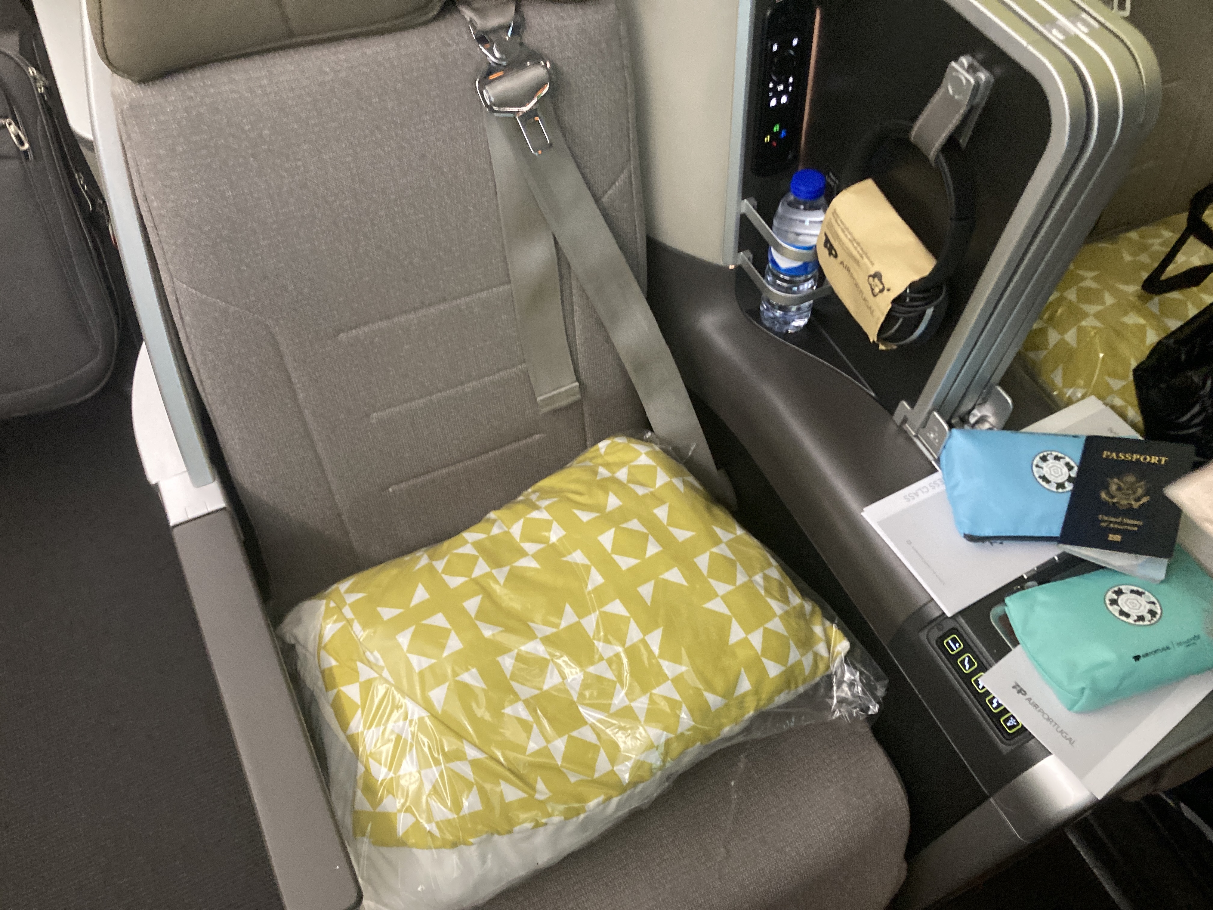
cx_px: 606
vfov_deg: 49.7
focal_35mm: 28
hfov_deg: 63.4
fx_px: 981
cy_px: 455
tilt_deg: -56.2
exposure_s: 1/28
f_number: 1.8
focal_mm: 3.99
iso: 400
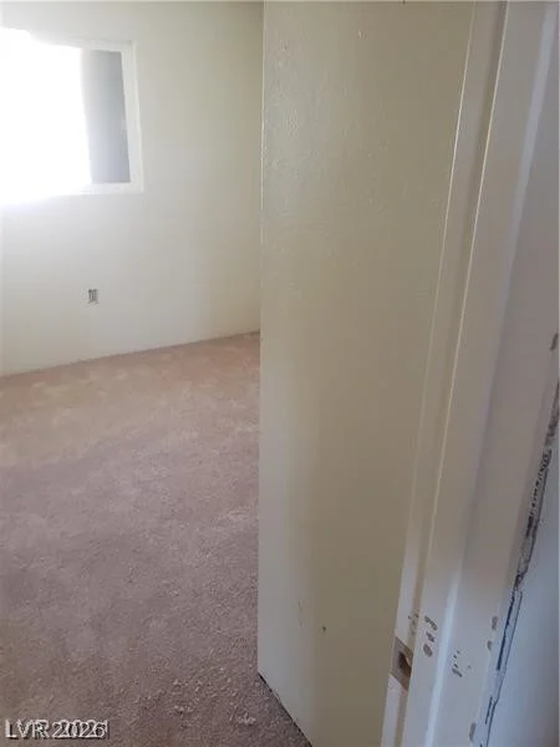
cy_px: 374
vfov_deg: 67.3
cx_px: 280
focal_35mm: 26
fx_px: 561
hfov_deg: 53.1
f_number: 2.4
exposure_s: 1/60
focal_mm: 4.3
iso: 320
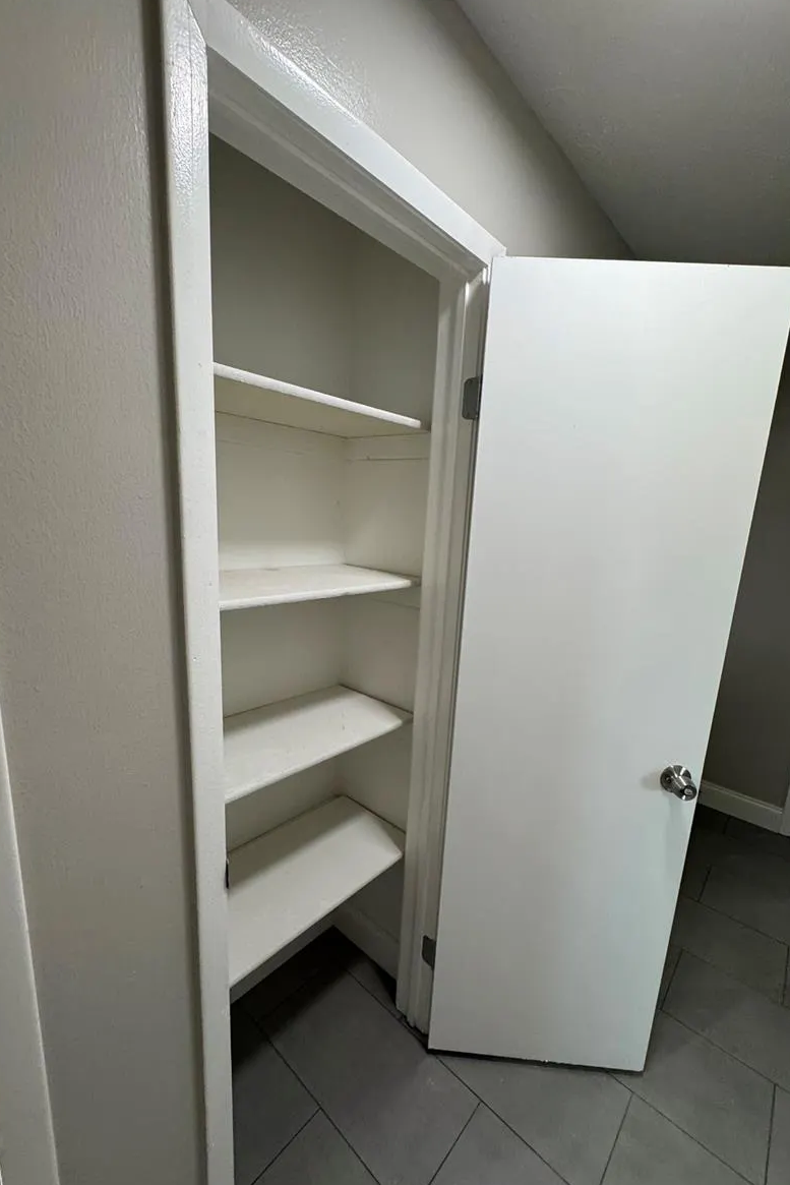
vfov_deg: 100.4
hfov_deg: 77.3
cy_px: 604
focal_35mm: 15
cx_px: 414
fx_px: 494
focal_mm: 2.22
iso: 250
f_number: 2.2
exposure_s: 1/120
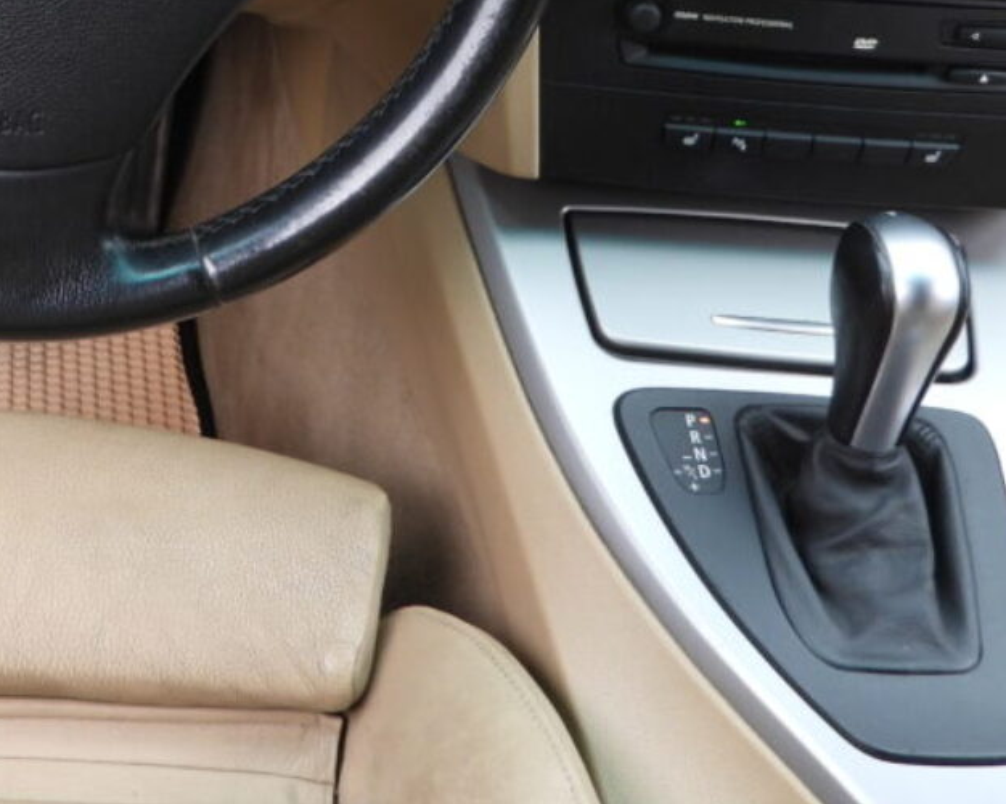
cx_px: 146
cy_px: 35
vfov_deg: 24.4
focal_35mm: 60
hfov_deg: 30.4
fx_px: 1785
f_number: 2.8
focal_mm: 4.3
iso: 100
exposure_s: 1/125
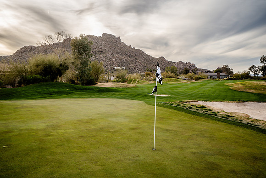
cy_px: 89
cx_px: 133
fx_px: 259
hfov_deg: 54.4
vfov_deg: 37.9
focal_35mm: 35
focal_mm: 35
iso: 200
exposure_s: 1/125
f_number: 8
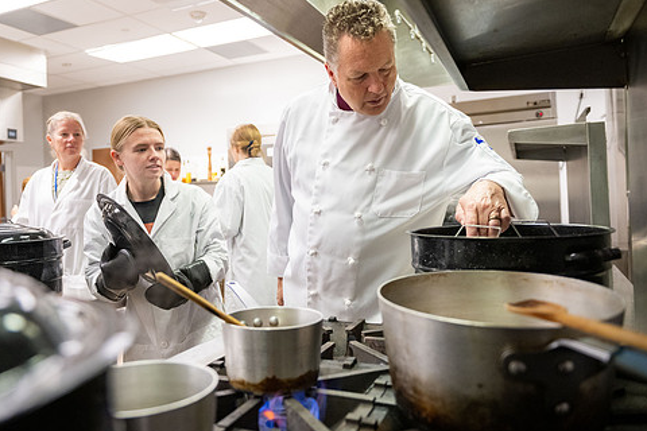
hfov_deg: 63.5
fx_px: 521
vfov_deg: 44.9
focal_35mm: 29
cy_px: 205
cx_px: 291
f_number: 2.8
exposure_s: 1/250
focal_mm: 24
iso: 2500
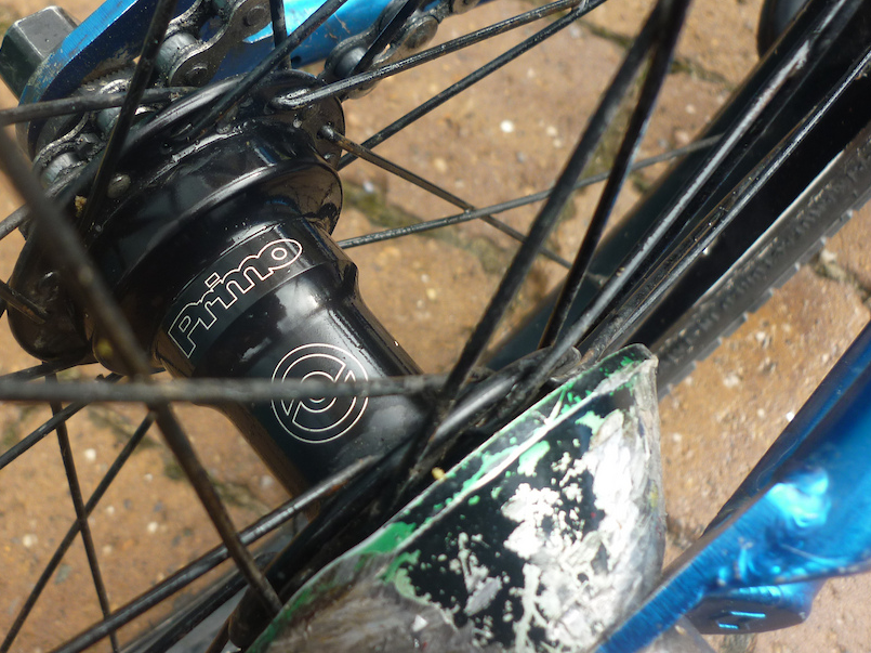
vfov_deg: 34.2
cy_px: 272
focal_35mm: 42
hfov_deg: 44.5
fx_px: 1056
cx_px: 339
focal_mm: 5.5
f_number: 2.8
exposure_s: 1/160
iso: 80
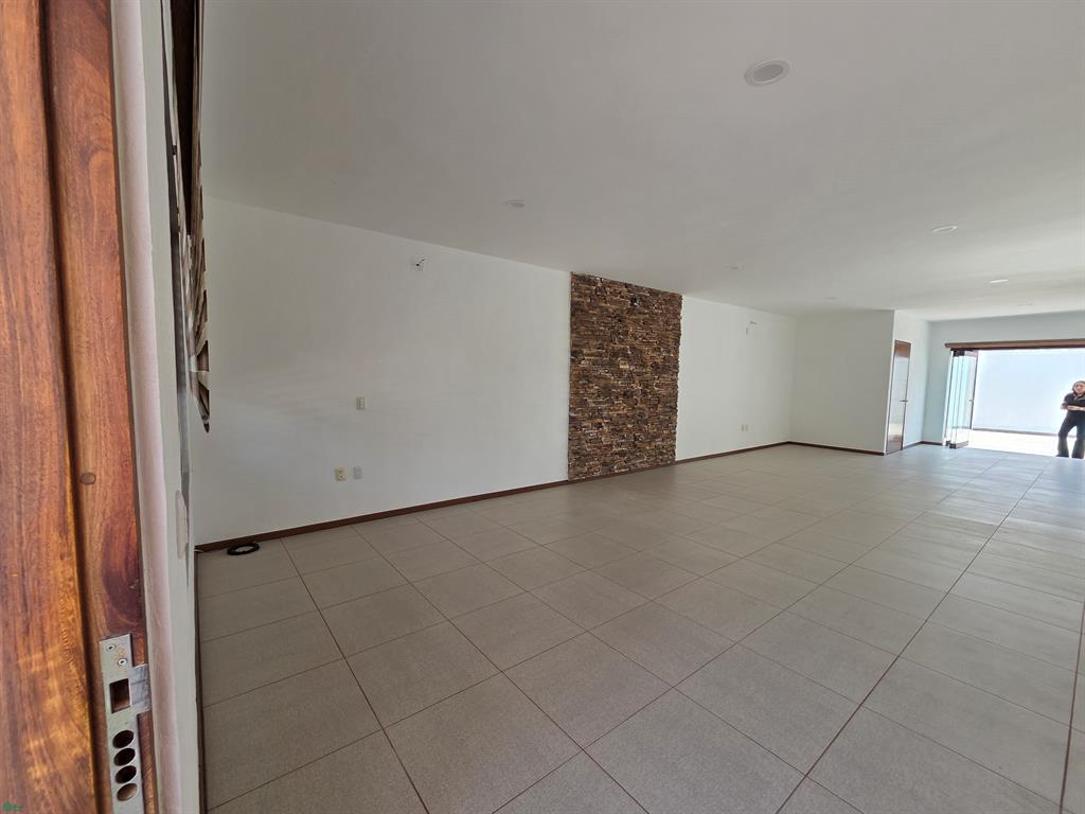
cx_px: 542
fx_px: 407
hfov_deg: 106.2
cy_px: 407
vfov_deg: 89.9
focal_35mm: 13
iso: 125
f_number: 2.2
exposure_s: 1/359
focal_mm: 2.2
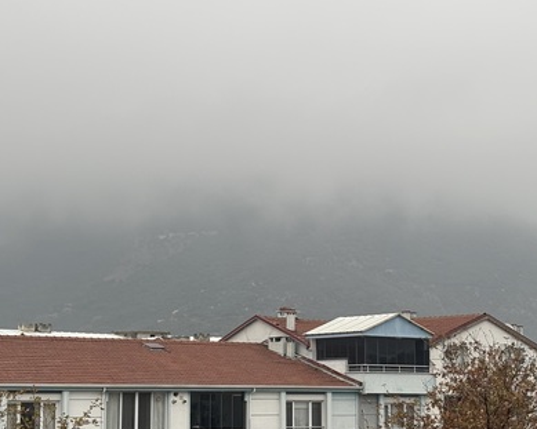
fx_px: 1430
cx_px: 277
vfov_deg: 17.1
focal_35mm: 90
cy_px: 241
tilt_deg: +5.7
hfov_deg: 21.3
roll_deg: +0.0
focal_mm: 5.96
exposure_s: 1/209
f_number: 1.6
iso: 32
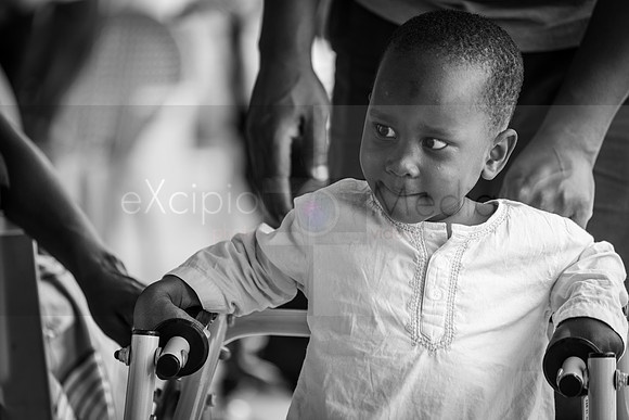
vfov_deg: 6.9
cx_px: 314
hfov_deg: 10.3
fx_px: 3495
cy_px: 210
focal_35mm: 200
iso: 160
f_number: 4
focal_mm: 200
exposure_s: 1/200
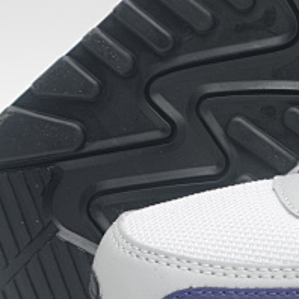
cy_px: 89
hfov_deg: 7.9
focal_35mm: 216
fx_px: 2111
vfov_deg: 8.1
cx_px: 474
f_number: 8
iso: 100
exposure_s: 1/125
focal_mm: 42
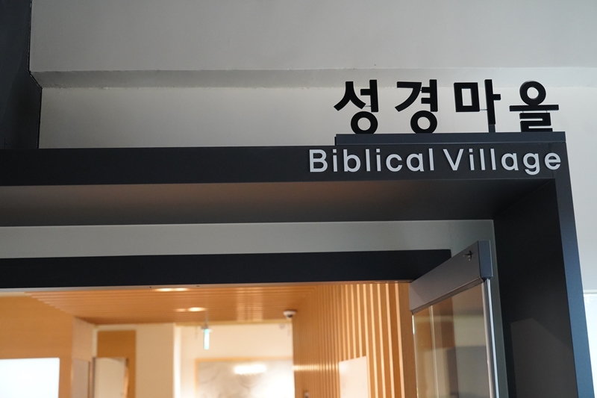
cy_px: 199
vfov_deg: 29.2
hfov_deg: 42.8
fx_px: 763
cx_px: 298
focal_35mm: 46
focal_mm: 46
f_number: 4
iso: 8000
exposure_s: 1/160
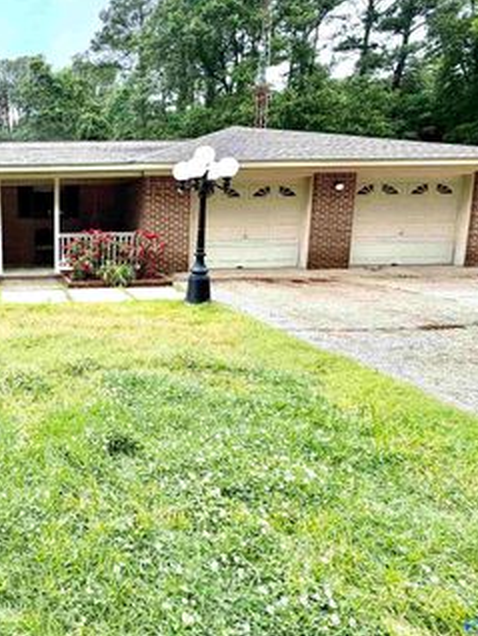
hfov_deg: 52.0
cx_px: 28
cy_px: 265
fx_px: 405
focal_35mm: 22
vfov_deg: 75.8
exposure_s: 1/280
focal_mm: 2.22
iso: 50
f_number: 2.2
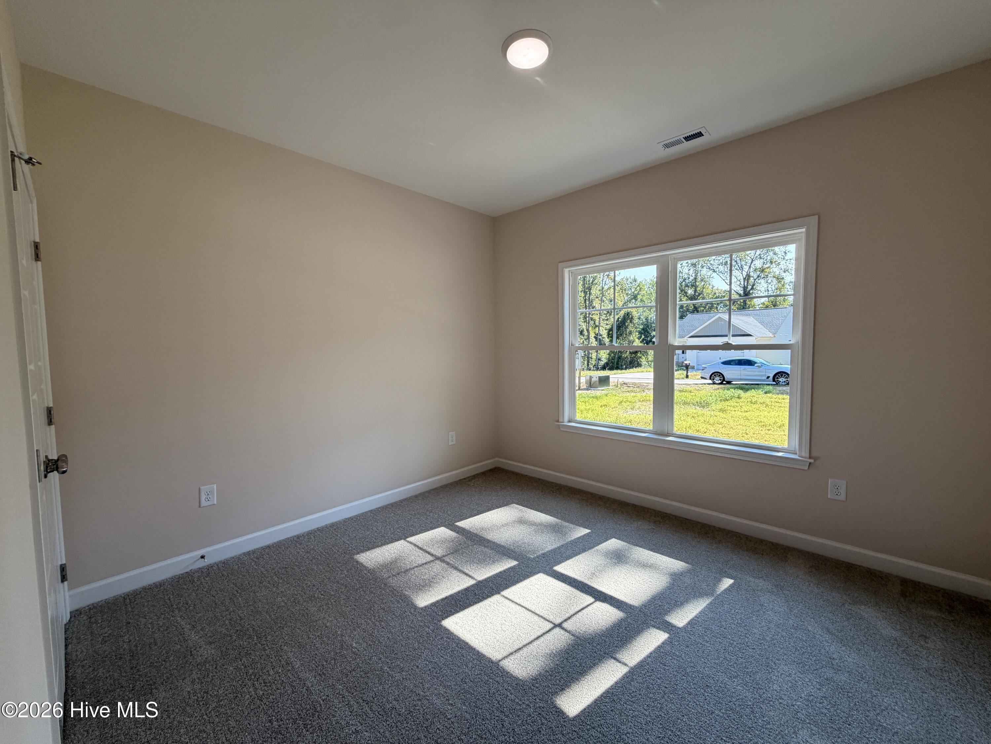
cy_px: 372
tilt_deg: -3.0
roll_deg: +0.5
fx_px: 401
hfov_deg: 102.1
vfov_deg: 85.7
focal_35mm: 14
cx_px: 496
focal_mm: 2.22
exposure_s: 1/161
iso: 50
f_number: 2.2
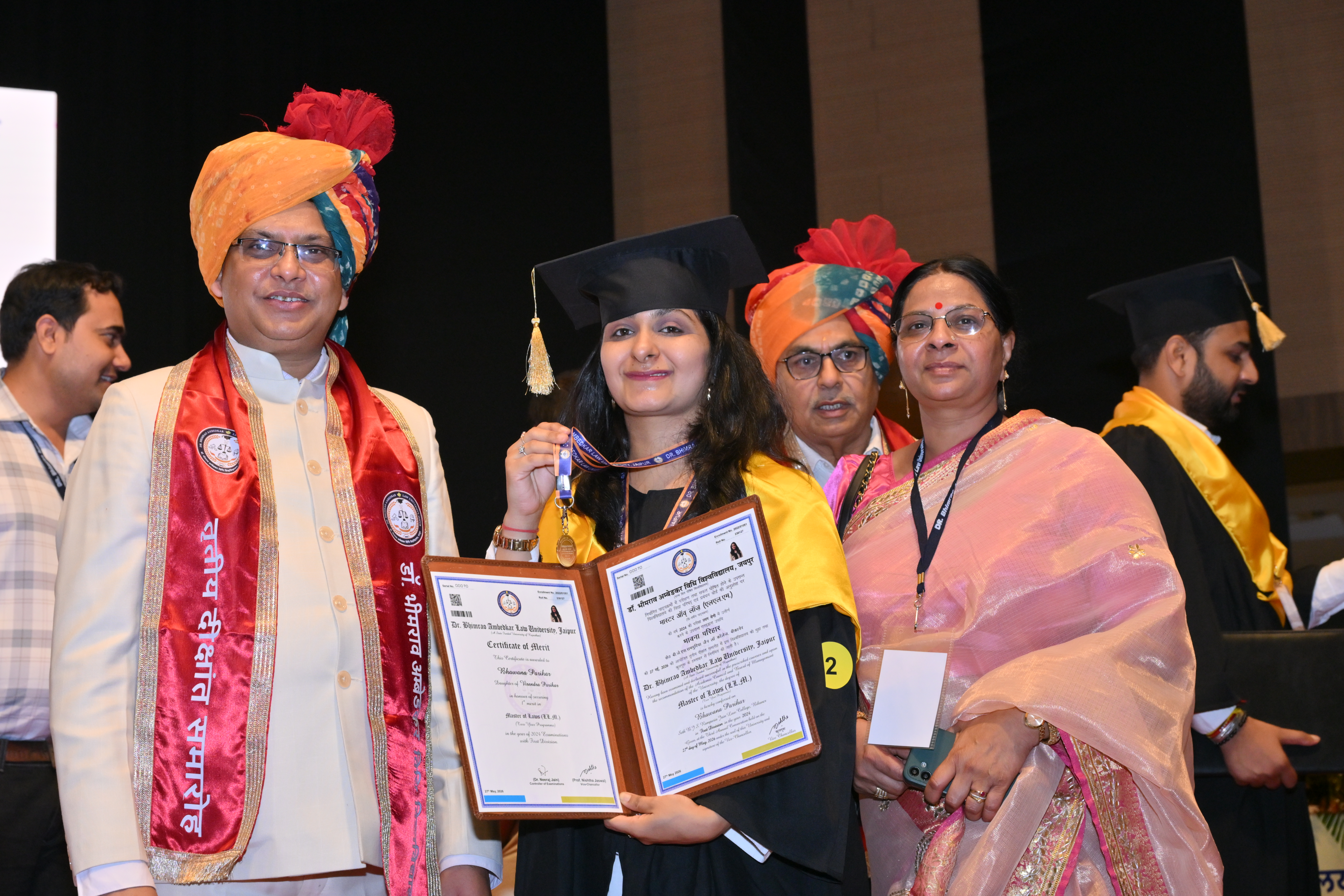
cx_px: 672
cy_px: 448
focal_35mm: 61
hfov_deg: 32.9
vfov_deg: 22.3
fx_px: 2277
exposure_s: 1/125
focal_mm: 61
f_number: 7.1
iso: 1600
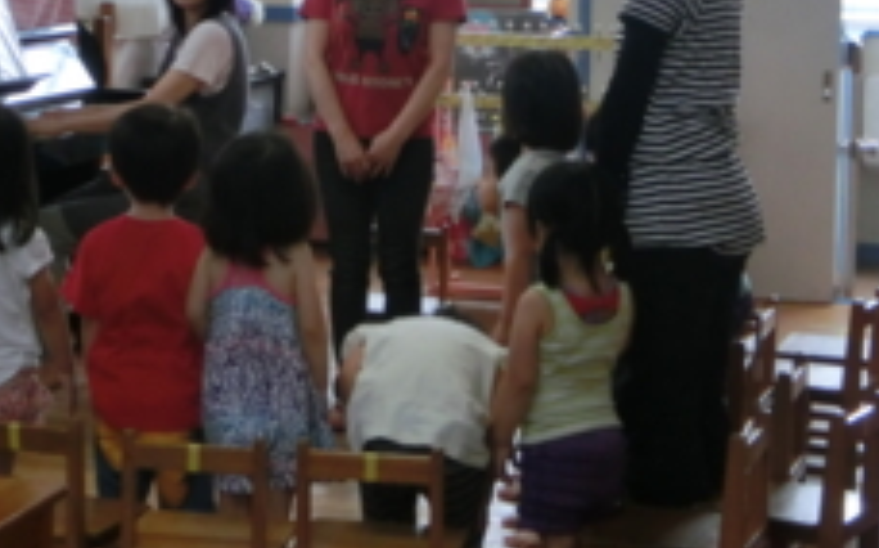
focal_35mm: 106
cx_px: 189
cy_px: 0
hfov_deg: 19.5
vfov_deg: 12.2
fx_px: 2537
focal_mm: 10.11
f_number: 4.5
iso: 400
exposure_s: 1/125
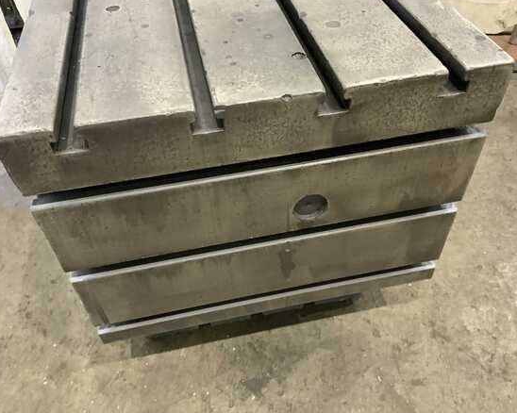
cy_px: 203
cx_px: 258
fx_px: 474
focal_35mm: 31
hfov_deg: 57.2
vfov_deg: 47.1
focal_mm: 3
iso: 250
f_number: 1.8
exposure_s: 1/40
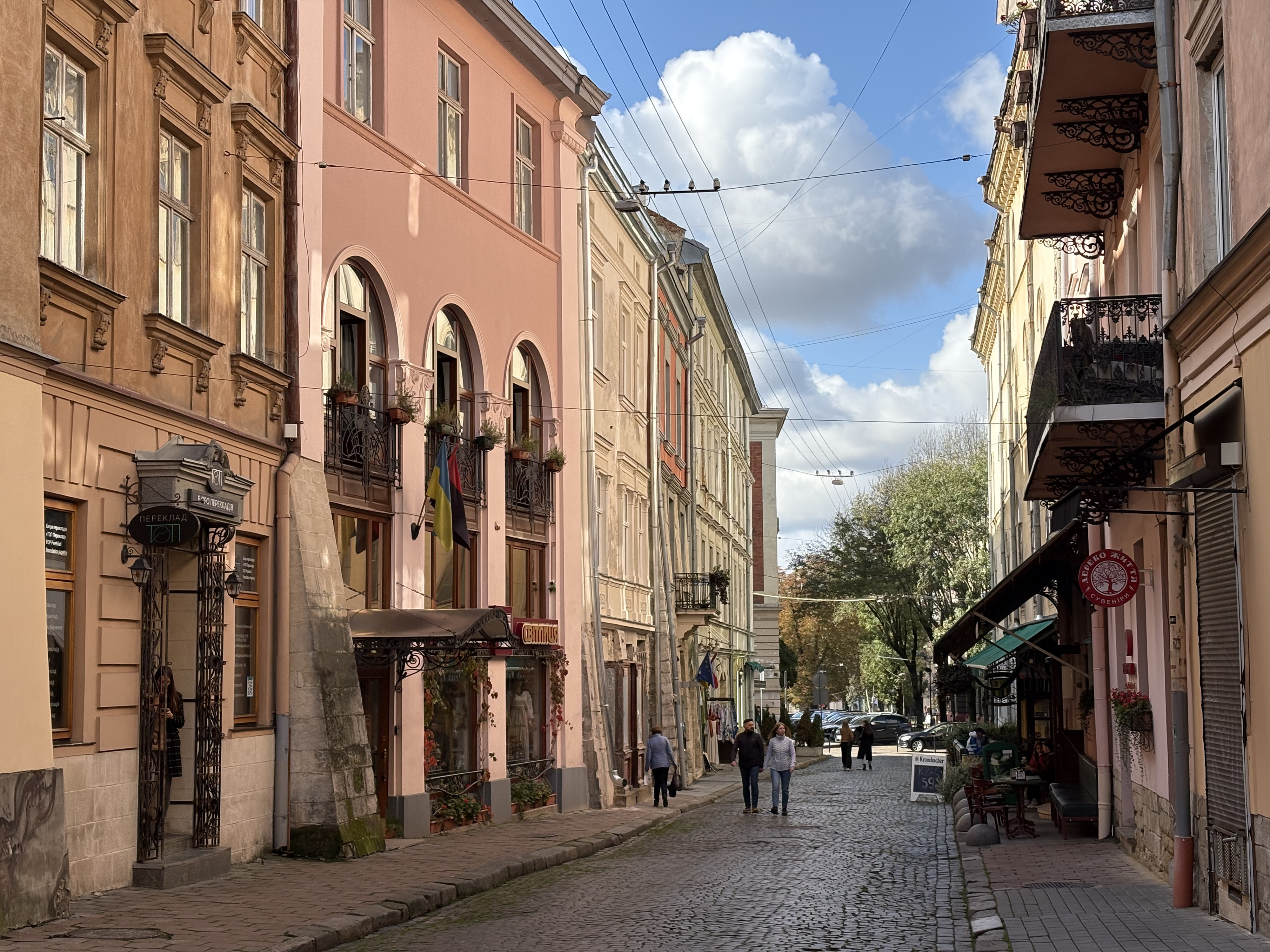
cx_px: 635
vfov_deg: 28.0
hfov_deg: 36.8
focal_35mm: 52
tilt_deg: +6.6
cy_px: 476
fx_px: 1908
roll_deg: +0.7
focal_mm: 5.96
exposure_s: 1/1667
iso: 32
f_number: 1.6
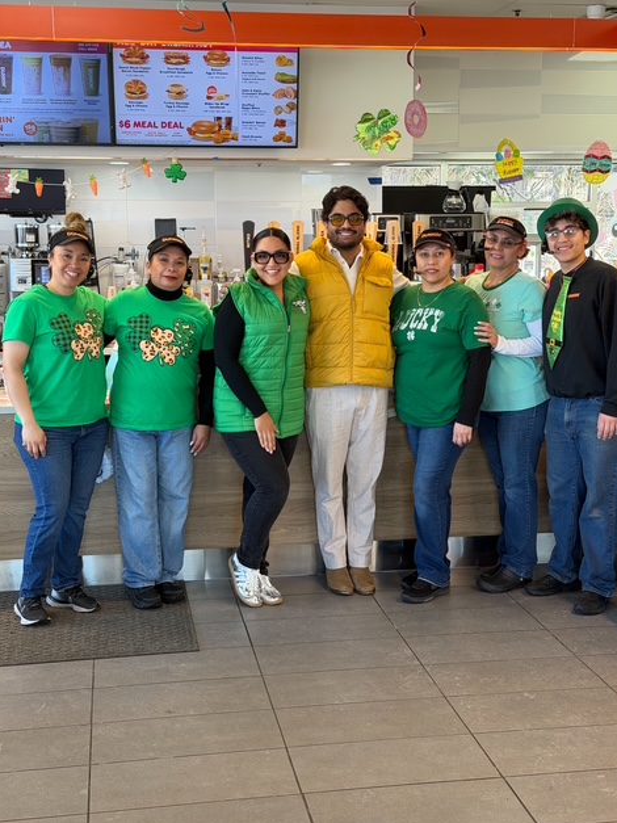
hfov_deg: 29.7
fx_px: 1165
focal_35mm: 49
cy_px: 410
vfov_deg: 38.9
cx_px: 312
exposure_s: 1/120
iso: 64
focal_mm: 6.76
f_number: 1.78
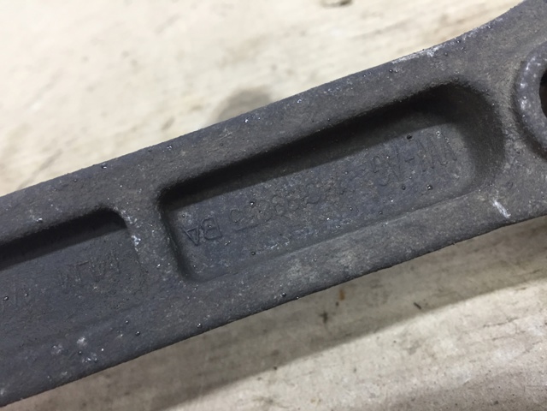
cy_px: 206
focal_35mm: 29
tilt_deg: -43.1
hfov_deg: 61.7
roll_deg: +24.5
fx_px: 458
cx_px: 274
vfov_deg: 48.2
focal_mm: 4.15
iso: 125
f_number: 2.2
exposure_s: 1/33
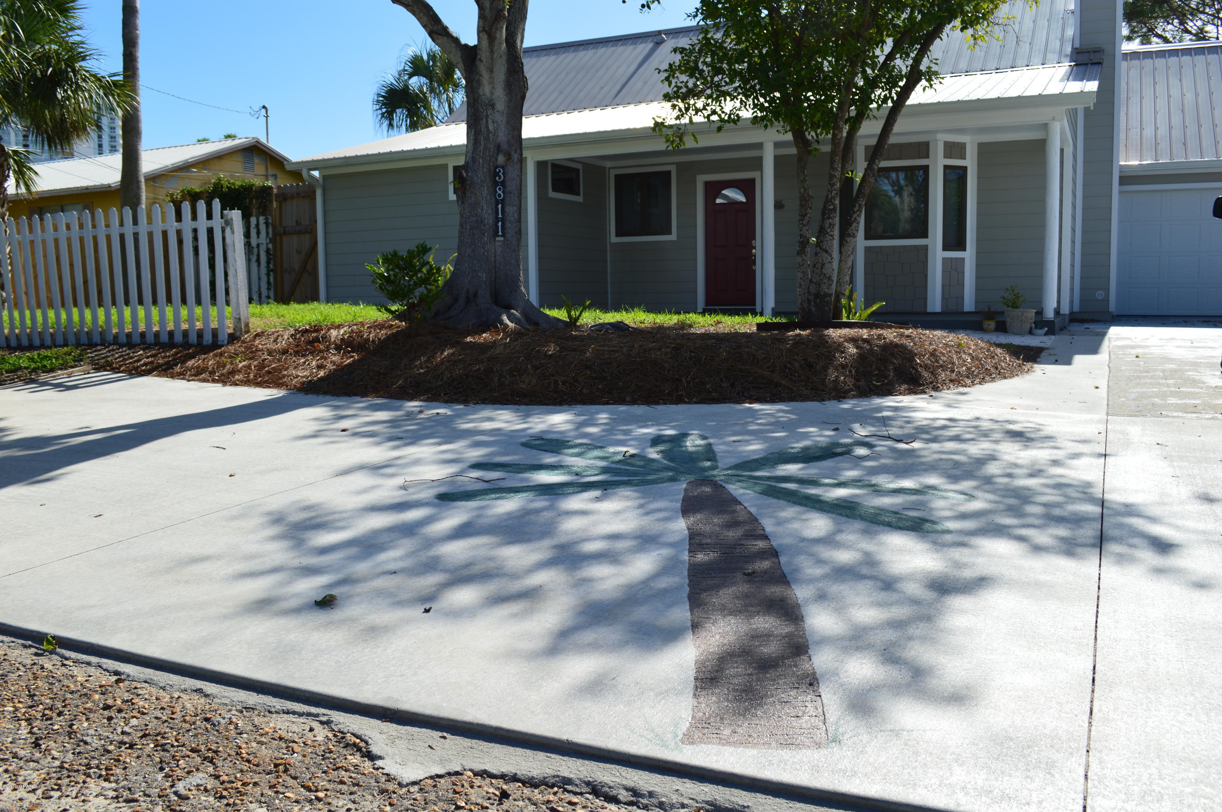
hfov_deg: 62.0
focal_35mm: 30
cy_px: 406
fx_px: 1017
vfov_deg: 43.5
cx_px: 611
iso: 100
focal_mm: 20
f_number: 8
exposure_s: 1/250
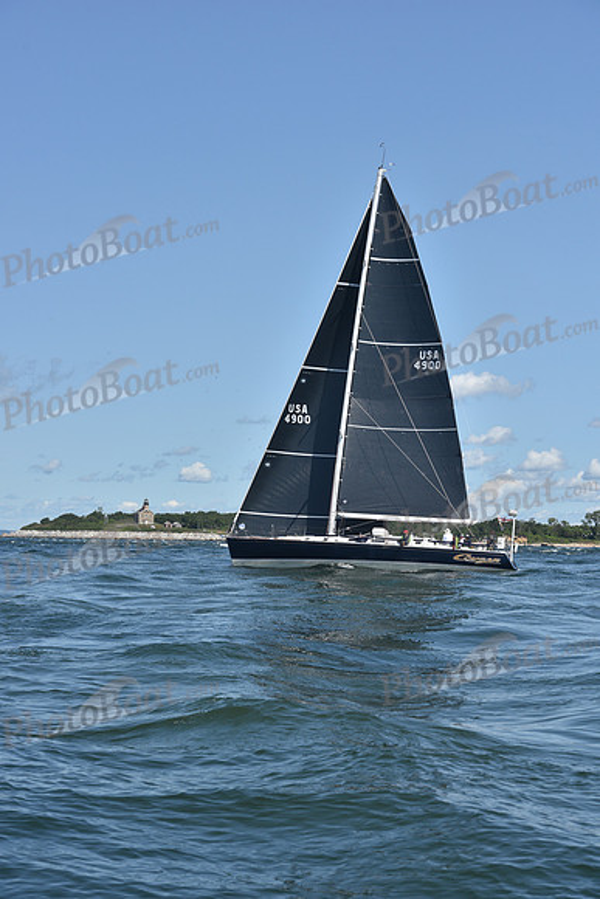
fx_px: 1749
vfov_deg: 28.8
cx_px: 300
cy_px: 450
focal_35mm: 70
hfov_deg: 19.5
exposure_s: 1/1000
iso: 250
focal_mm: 70
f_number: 9
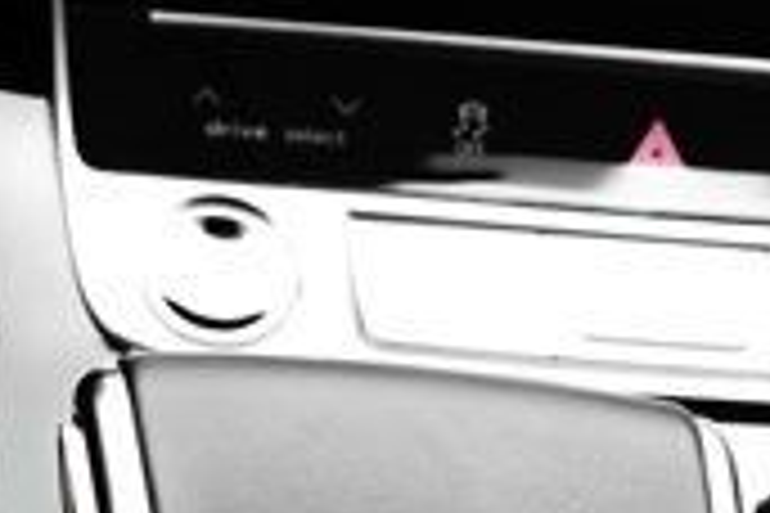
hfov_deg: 20.0
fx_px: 2160
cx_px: 162
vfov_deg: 12.3
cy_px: 947
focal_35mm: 101
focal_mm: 27
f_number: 5.6
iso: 250
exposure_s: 1/200
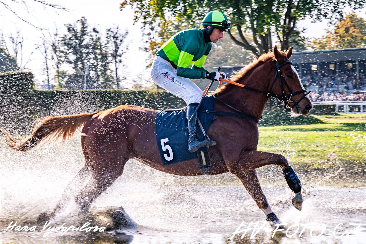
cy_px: 122
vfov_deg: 14.8
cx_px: 183
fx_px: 934
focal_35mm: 92
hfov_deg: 22.2
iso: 400
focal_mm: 92
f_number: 14
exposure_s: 1/800
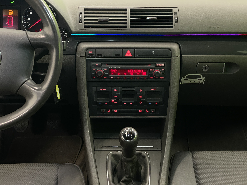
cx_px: 124
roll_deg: -1.0
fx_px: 371
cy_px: 92
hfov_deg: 36.8
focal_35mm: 52
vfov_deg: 28.0
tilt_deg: -25.0
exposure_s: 1/50
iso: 500
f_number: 2
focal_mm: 6
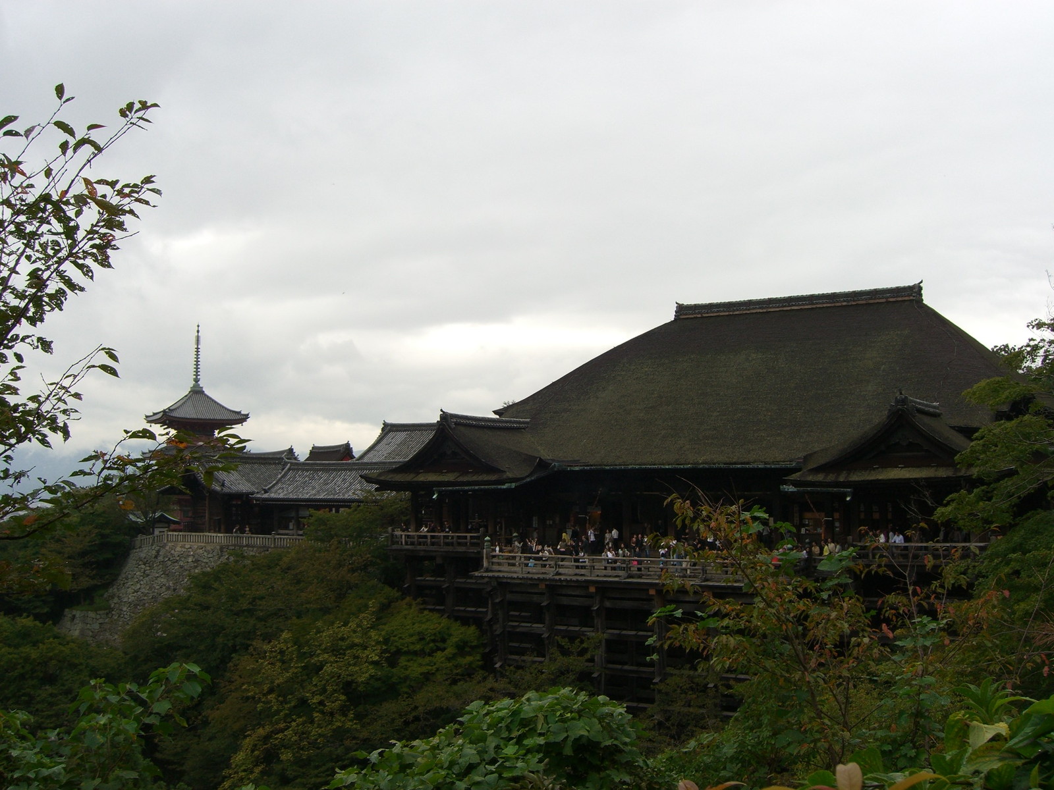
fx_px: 1157
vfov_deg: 37.7
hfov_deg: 49.0
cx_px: 527
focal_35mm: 38
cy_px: 395
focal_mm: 7.9
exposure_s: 1/160
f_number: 4
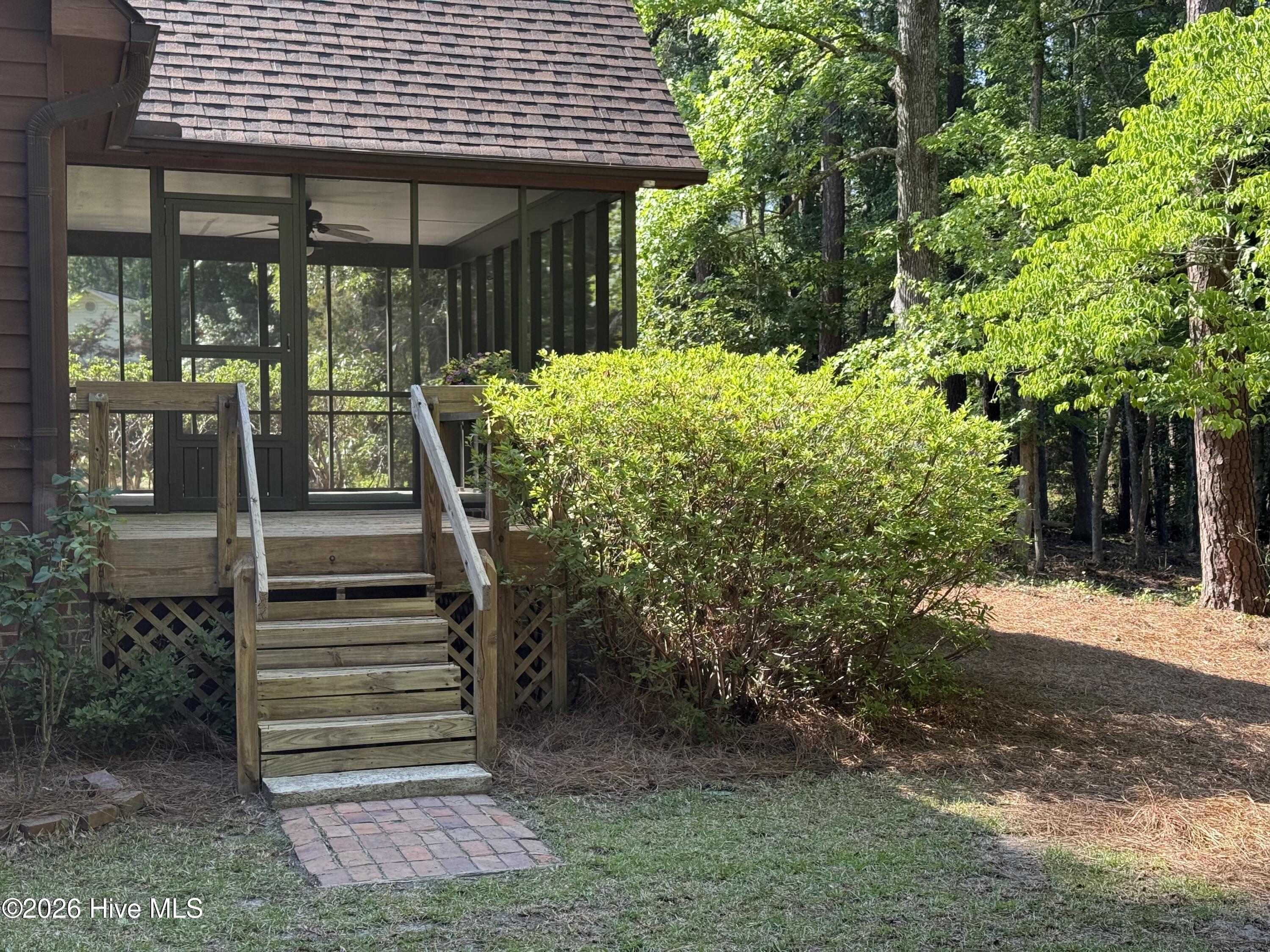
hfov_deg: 39.7
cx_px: 635
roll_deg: +0.6
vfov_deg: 30.3
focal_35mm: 48
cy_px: 476
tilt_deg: -0.3
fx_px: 1761
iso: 80
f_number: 1.78
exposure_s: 1/740
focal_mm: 6.76
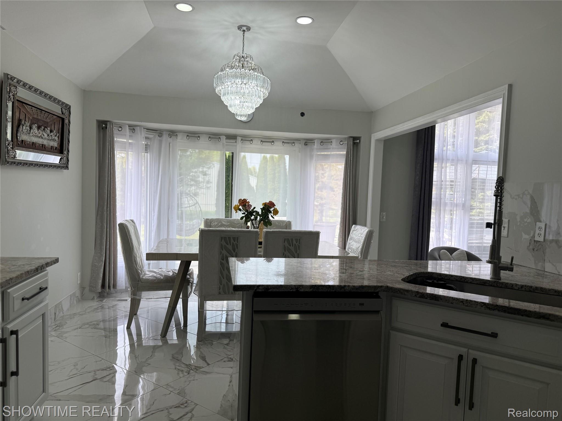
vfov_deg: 56.8
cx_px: 281
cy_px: 210
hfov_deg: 71.6
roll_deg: -2.7
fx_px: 390
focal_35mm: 24
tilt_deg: -3.0
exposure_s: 1/476
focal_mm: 6.76
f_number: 1.78
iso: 80
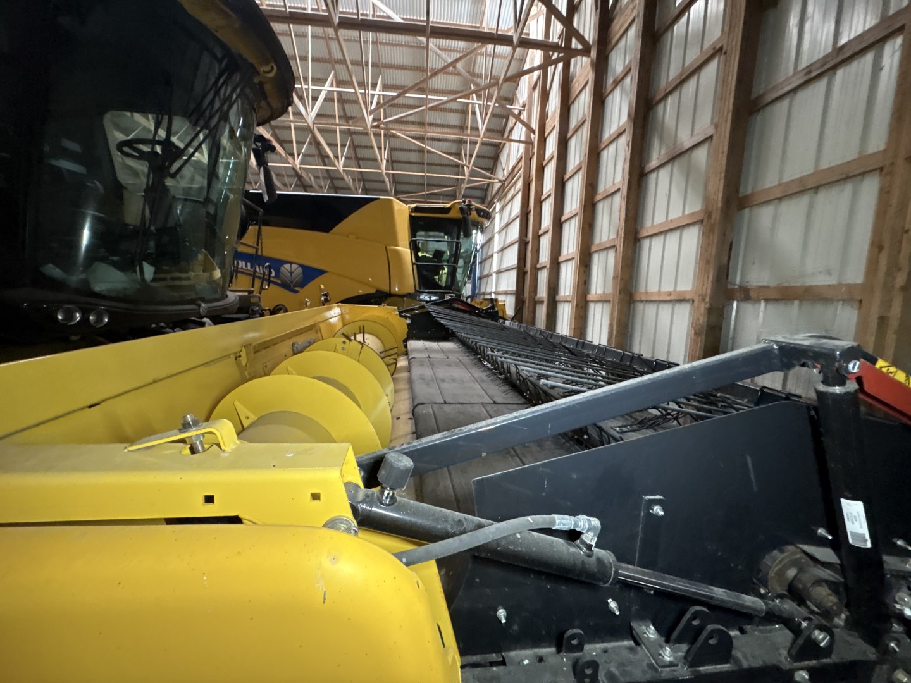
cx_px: 456
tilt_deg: -7.3
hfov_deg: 102.1
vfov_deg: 85.7
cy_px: 342
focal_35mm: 14
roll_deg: -2.2
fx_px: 368
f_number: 2.2
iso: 800
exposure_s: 1/45
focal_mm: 2.22
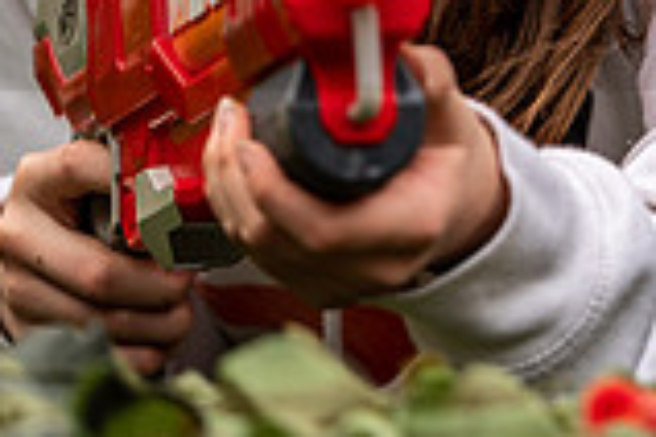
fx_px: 12481
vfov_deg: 2.0
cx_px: 1099
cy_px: -403
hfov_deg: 3.0
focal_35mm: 685
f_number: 2.8
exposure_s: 1/320
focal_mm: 168
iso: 100
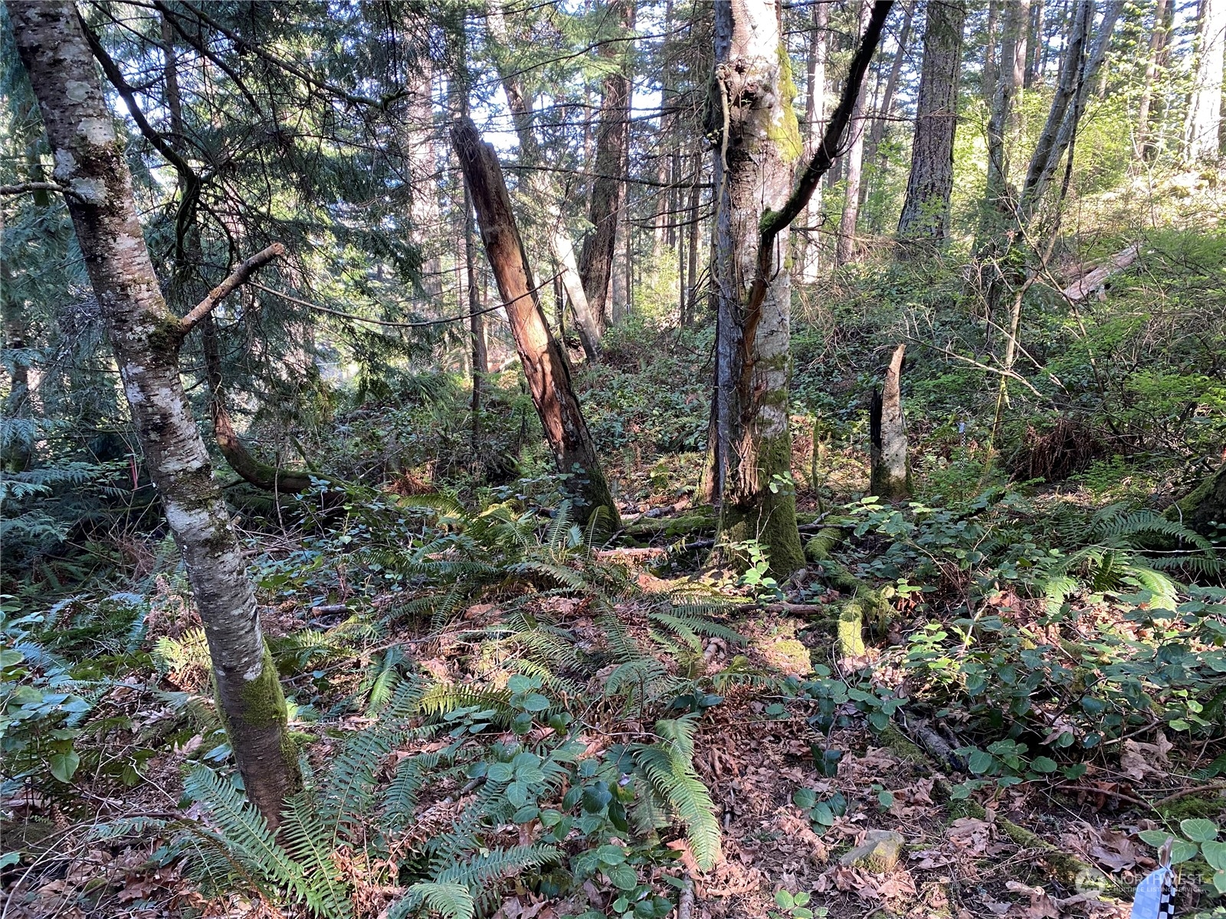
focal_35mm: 26
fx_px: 921
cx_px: 613
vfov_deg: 53.1
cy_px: 460
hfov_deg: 67.3
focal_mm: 4.25
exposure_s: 1/97
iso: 125
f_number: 1.8
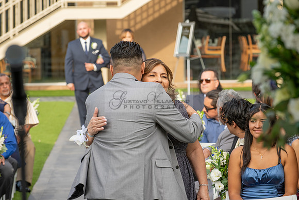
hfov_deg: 12.8
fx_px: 1329
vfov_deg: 8.6
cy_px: 100
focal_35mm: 160
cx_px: 150
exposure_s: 1/250
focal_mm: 160
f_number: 6.3
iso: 400
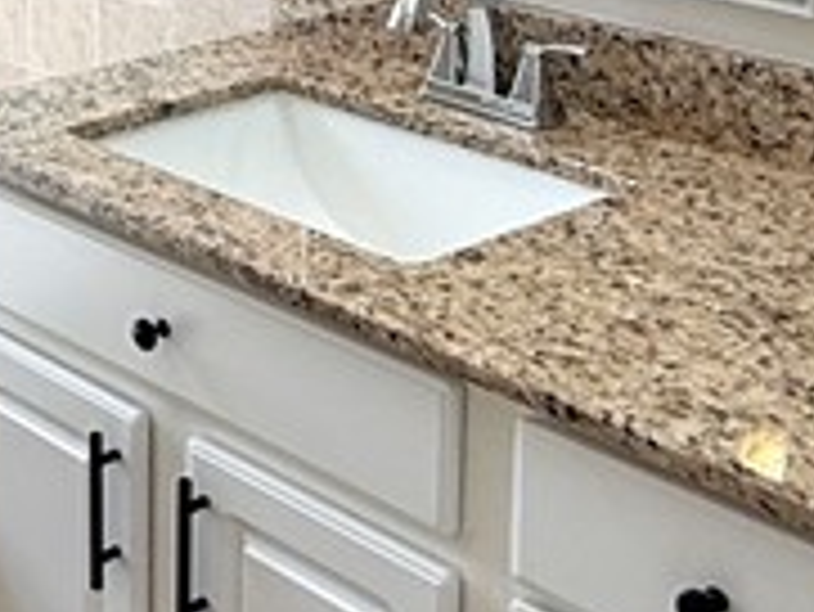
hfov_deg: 23.3
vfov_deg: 17.5
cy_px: -198
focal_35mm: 79
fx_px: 1859
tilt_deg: -7.8
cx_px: -58
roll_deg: +1.2
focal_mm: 2.22
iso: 64
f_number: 2.2
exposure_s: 1/120
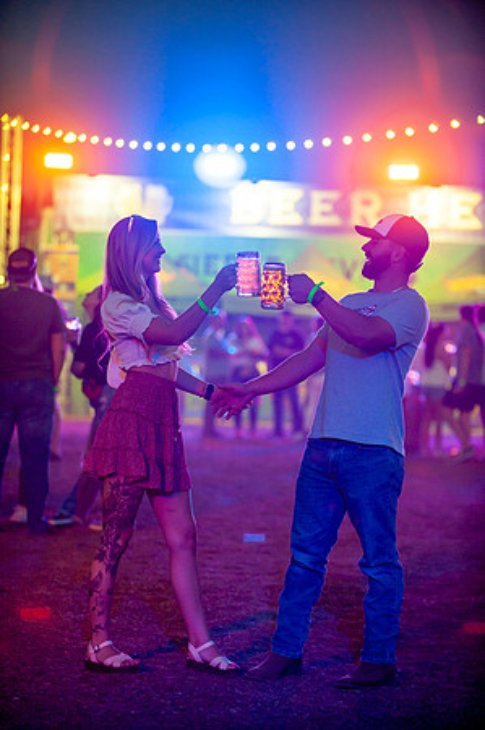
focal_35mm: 116
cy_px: 365
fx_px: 2349
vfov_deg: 17.7
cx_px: 242
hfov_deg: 11.8
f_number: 2.8
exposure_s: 1/200
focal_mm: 116
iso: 1250
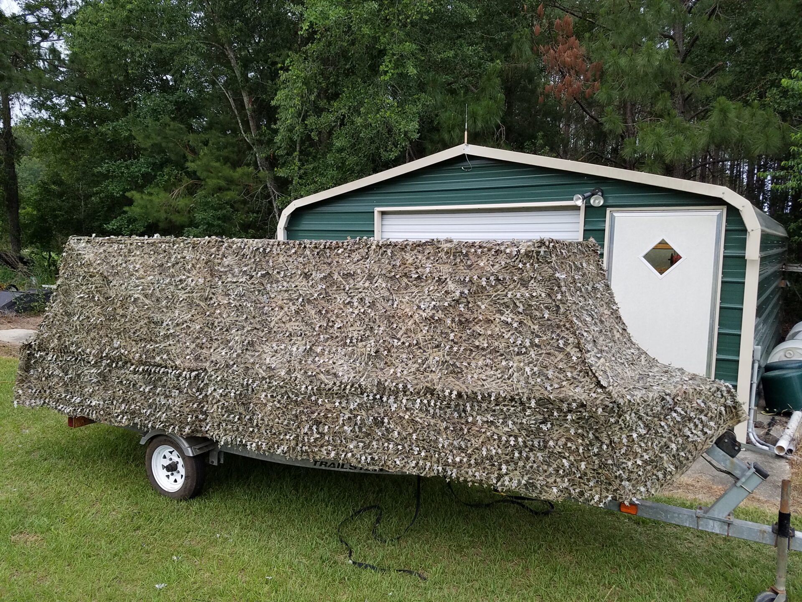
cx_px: 401
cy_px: 301
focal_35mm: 26
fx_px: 602
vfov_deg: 53.1
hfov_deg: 67.3
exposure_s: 1/120
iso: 80
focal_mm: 4.2
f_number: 1.7
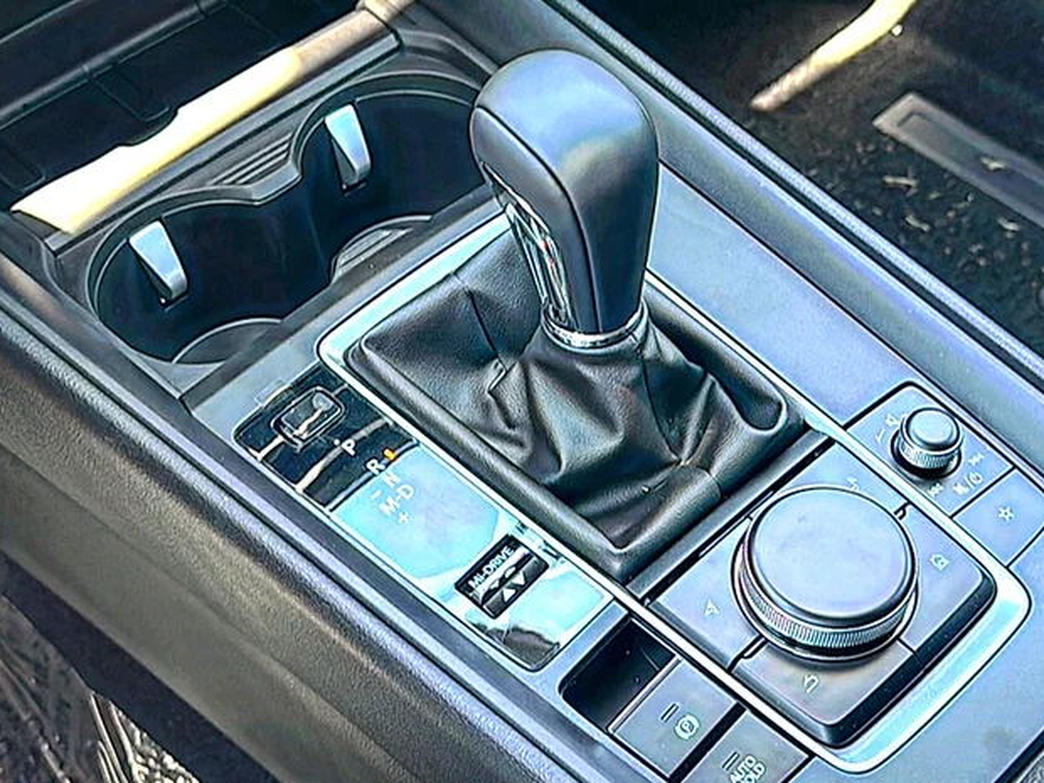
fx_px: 1327
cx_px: 586
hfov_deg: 42.9
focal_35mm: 44
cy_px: 429
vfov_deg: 32.9
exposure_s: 1/55
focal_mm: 6.86
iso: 50
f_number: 1.78
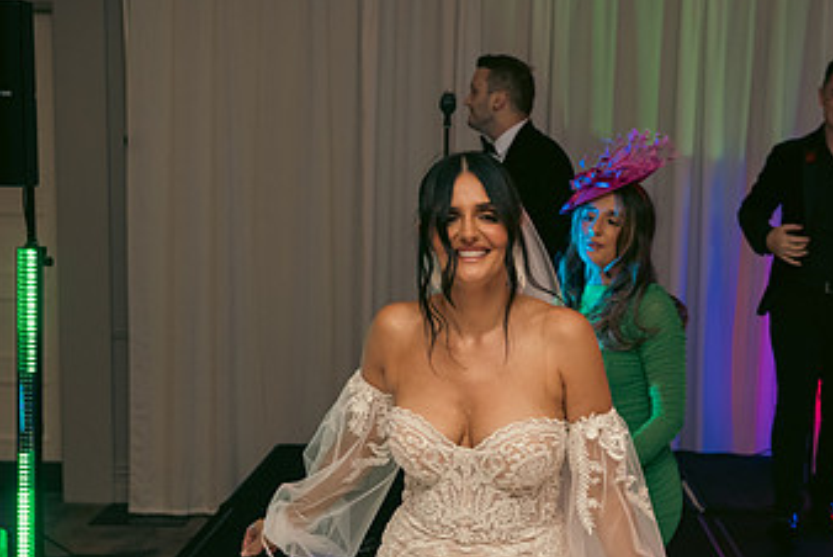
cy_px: 388
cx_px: 515
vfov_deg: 22.5
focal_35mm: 60
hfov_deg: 33.2
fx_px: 1389
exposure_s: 1/160
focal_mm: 35
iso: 800
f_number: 3.5
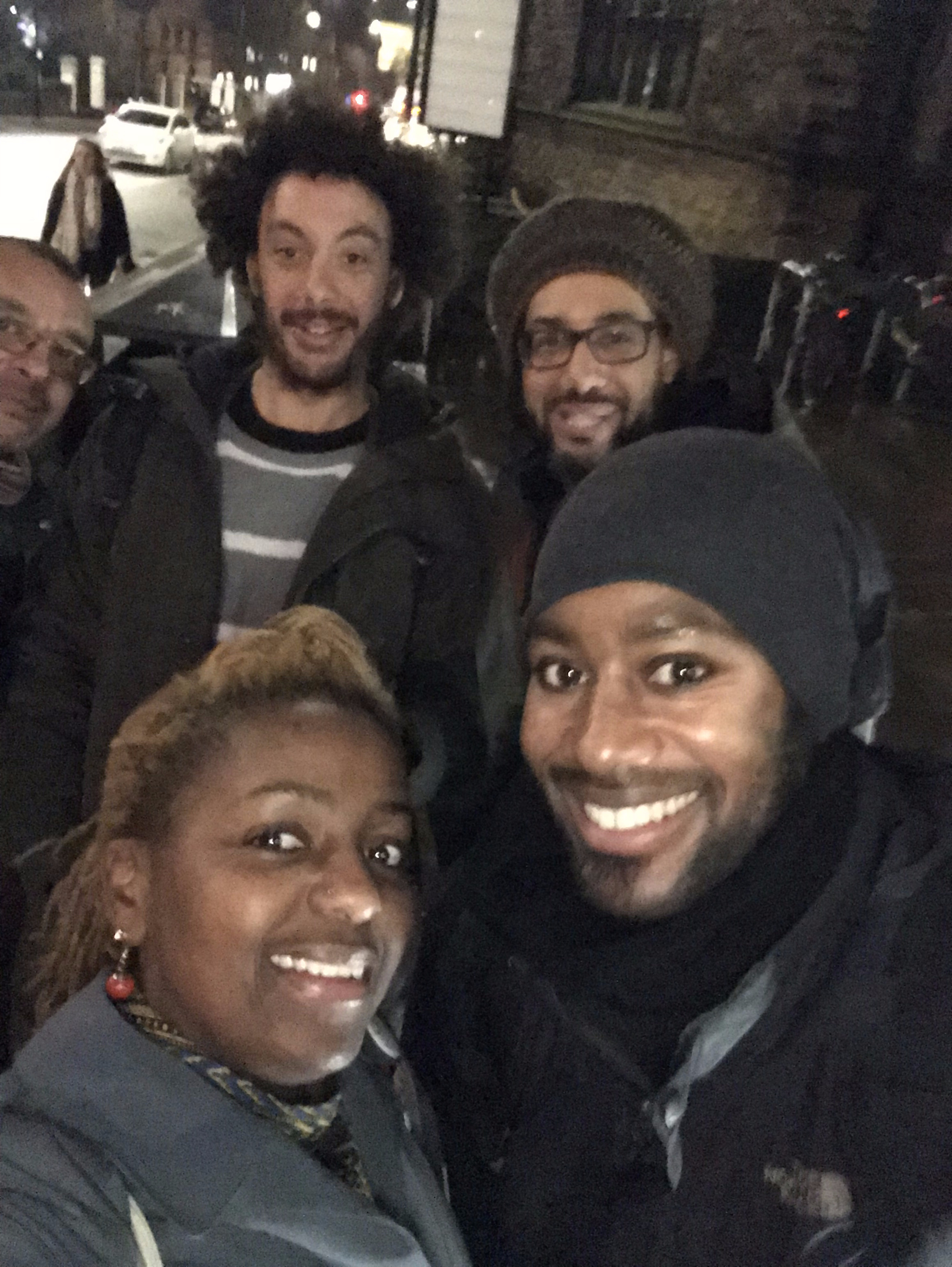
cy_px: 634
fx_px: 1172
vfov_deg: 56.8
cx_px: 476
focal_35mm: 32
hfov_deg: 44.2
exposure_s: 1/20
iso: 1250
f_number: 2.2
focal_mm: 2.87
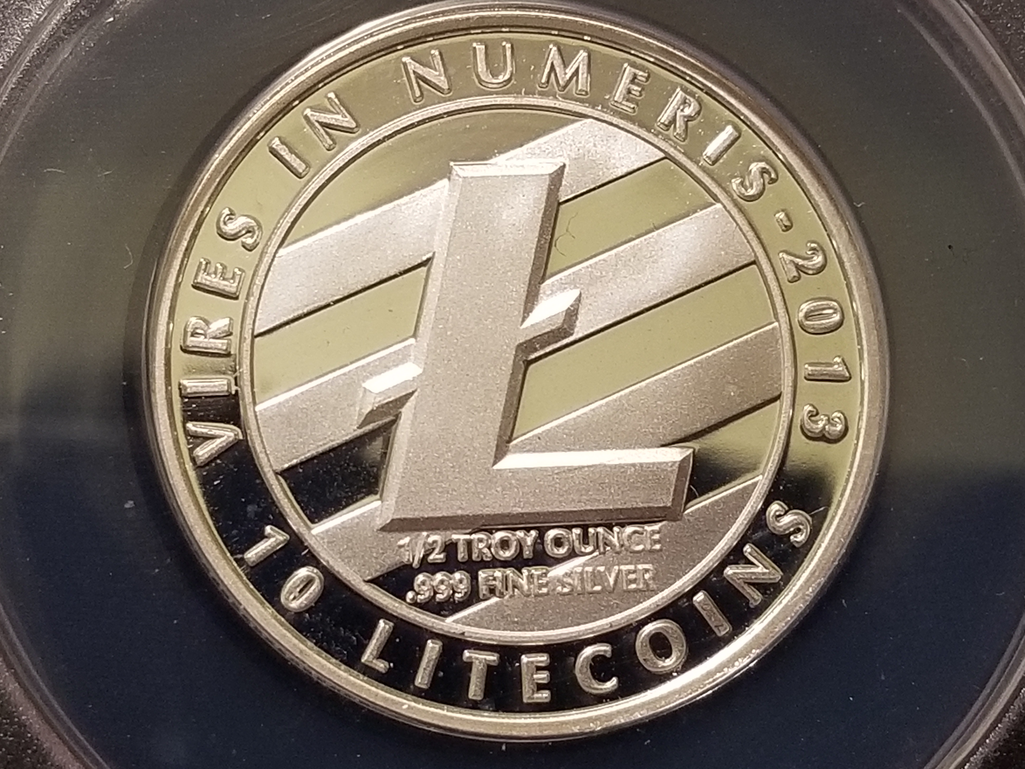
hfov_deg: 67.3
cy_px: 384
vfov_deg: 53.1
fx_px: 770
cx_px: 512
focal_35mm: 26
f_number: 1.7
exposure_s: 1/40
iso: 200
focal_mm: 4.25
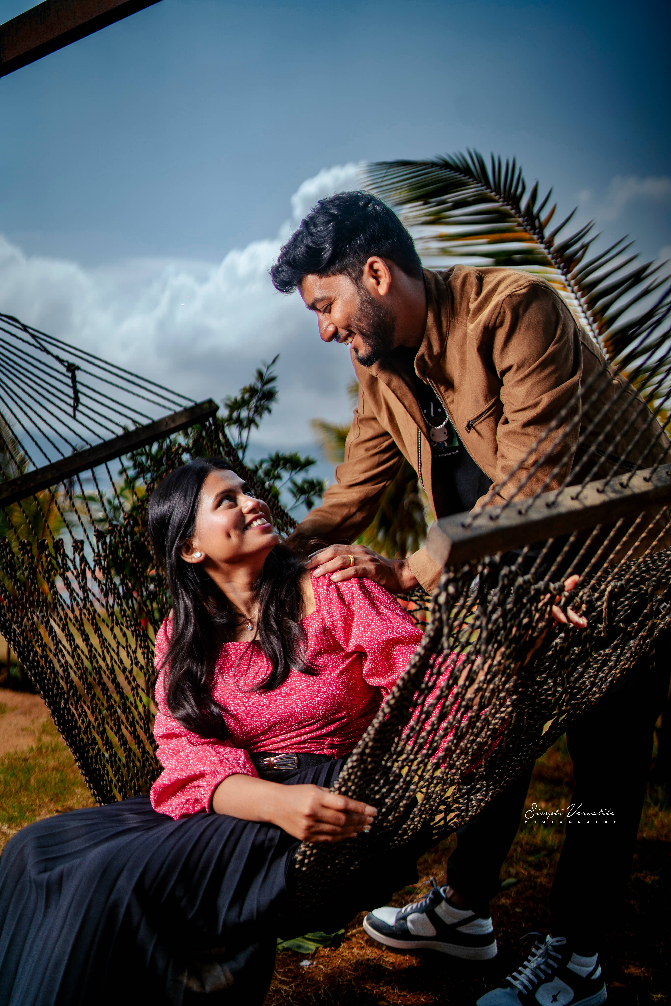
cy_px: 503
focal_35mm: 35
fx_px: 978
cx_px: 336
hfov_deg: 37.9
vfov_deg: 54.4
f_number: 1.4
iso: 100
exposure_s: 1/8000
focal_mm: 35
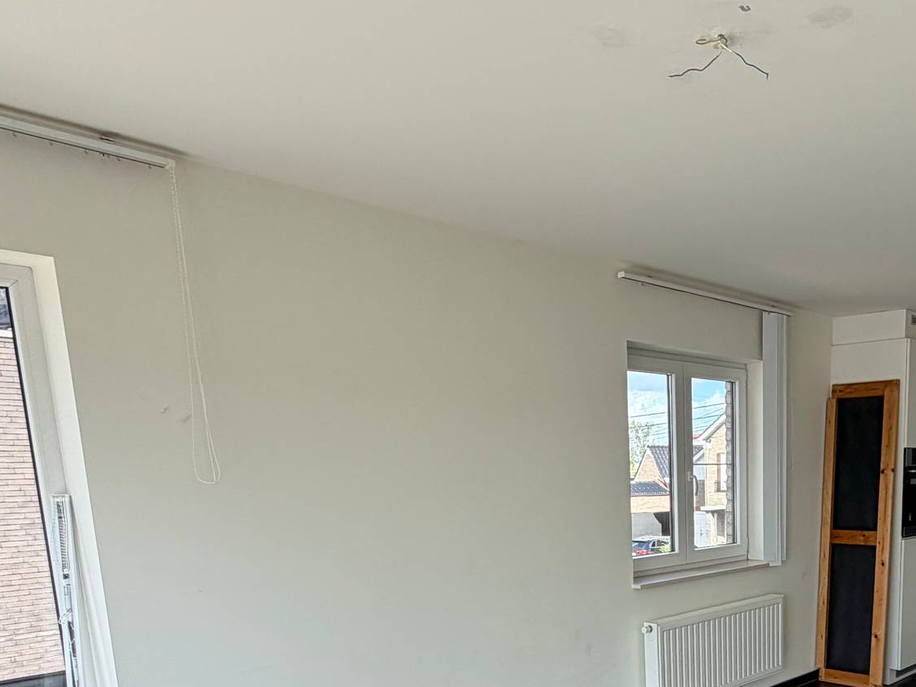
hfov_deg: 53.3
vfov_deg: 40.8
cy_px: 618
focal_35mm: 32
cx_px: 725
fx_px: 847
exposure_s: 1/207
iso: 50
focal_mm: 2.22
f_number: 2.2
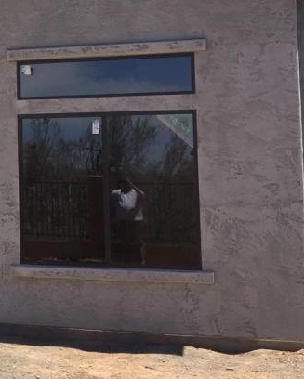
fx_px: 798
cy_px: 134
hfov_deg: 18.9
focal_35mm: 71
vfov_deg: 26.6
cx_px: -158
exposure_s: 1/1464
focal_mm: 4.15
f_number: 2.2
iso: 32
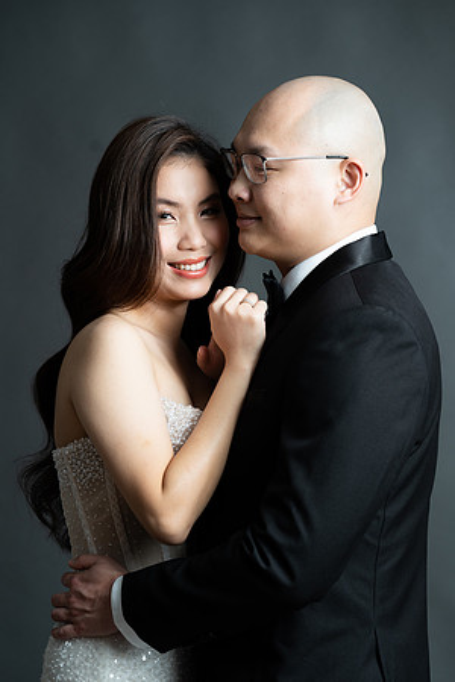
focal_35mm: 106
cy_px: 341
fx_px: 2009
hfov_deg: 12.9
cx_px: 228
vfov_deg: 19.3
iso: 200
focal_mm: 106
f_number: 5
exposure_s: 1/200
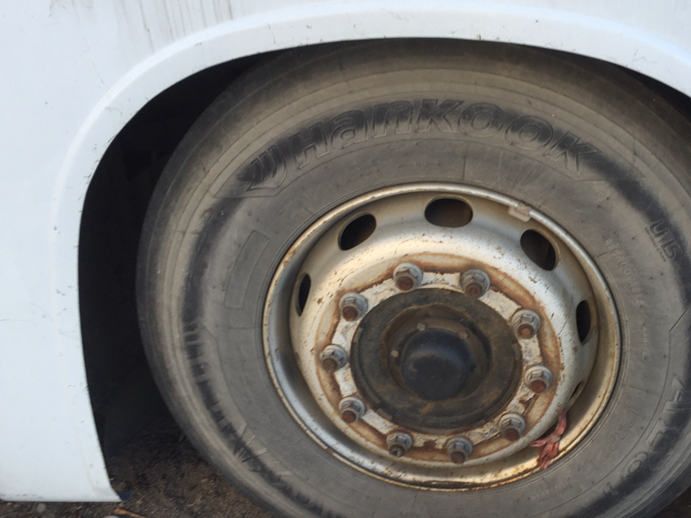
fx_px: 759
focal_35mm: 38
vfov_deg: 37.6
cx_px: 433
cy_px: 306
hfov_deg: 48.5
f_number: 2.2
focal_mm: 4.15
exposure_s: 1/132
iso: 32
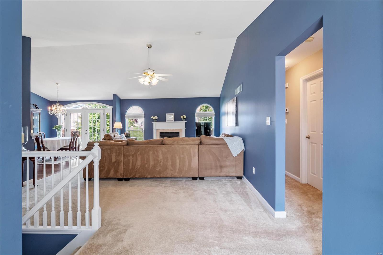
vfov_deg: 67.4
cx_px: 192
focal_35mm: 18
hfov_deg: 90.0
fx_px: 191
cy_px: 128
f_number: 6.3
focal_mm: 9
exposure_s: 1/15
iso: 400
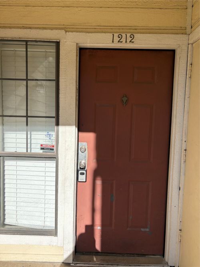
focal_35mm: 26
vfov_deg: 67.3
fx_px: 200
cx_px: 100
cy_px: 134
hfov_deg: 53.0
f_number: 1.6
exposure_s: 1/2985
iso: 50
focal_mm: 5.96
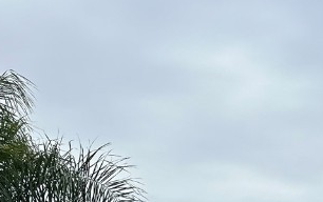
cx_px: 477
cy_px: 347
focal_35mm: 85
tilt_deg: +1.9
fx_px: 749
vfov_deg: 13.9
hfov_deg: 20.9
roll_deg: -1.0
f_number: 1.78
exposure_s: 1/2203
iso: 80
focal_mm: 6.86
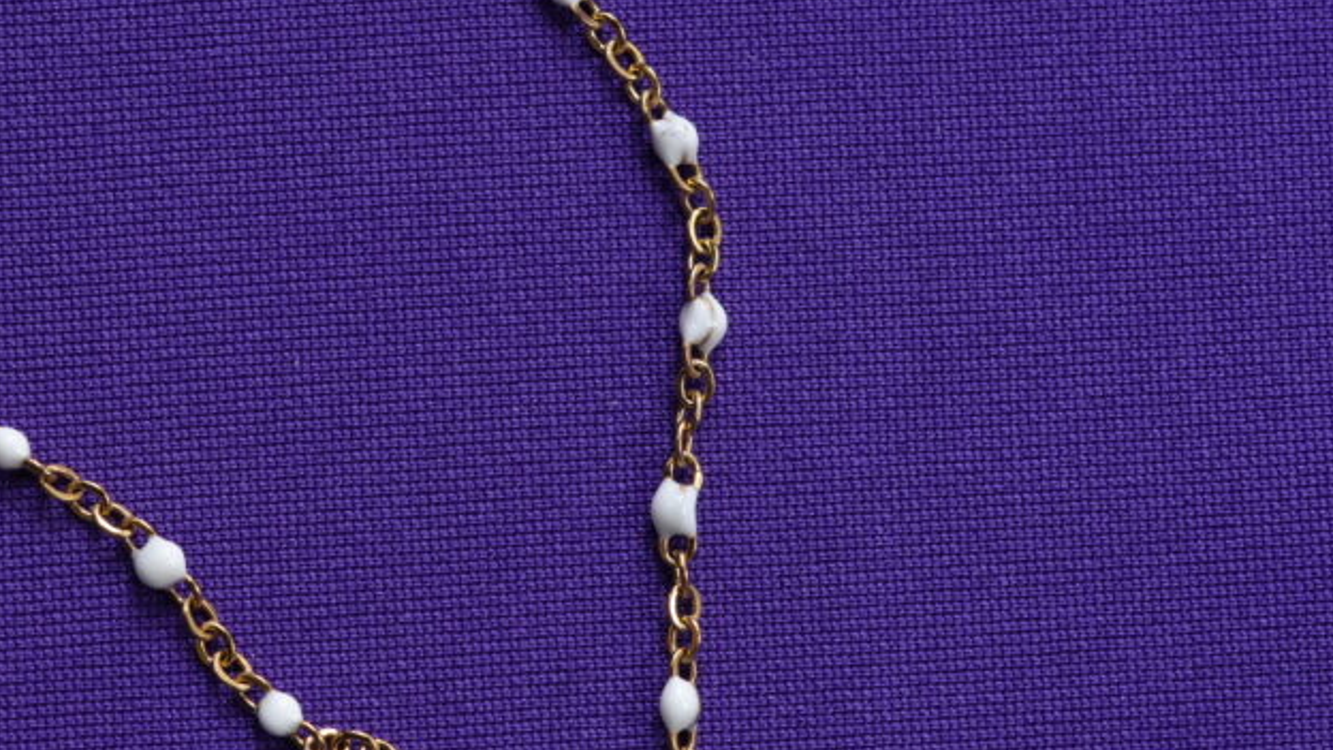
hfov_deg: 12.5
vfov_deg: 7.1
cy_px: 339
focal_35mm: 172
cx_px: 286
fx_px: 6079
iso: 1250
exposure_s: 1/100
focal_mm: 100
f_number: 9
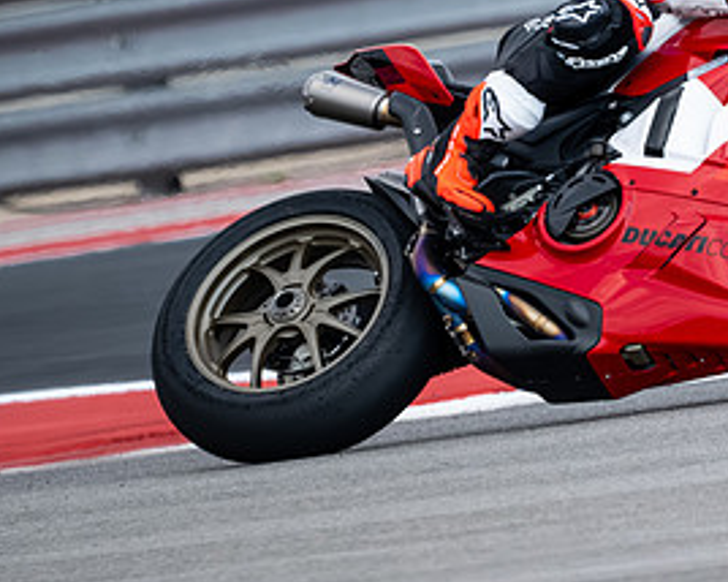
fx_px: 32791
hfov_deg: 1.3
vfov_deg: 1.0
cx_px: 647
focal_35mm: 1523
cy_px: 118
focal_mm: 500
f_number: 5.6
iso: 1600
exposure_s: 1/4000
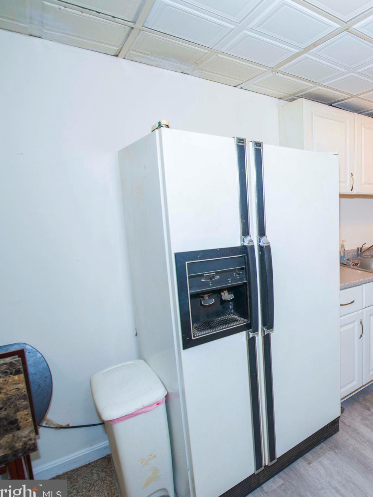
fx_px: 302
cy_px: 249
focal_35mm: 21
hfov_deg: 51.3
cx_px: 371
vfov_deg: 79.0
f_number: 5.6
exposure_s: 1/100
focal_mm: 14
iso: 1400
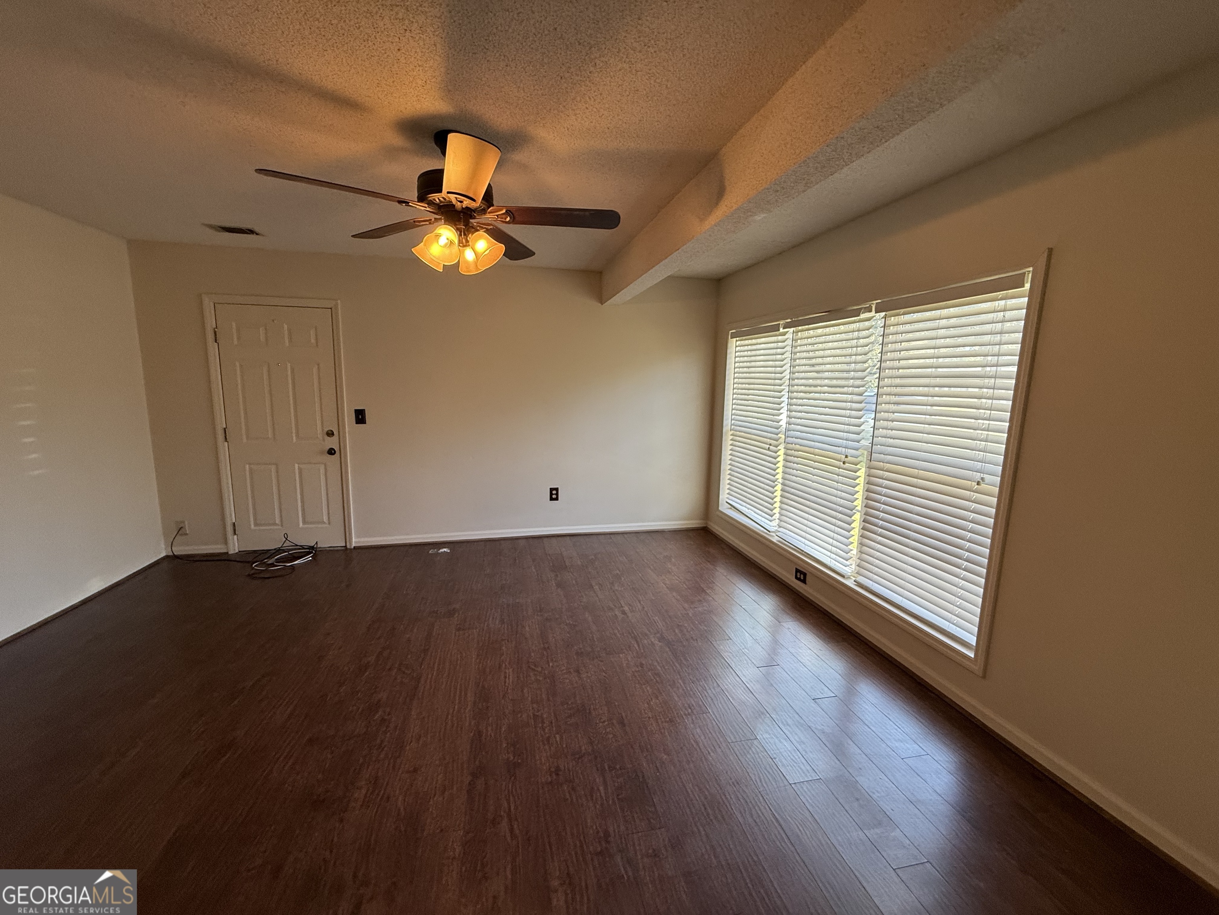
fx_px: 493
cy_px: 458
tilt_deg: -9.5
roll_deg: -1.6
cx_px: 610
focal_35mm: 14
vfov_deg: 85.7
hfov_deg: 102.1
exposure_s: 1/120
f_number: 2.2
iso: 200
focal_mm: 2.22
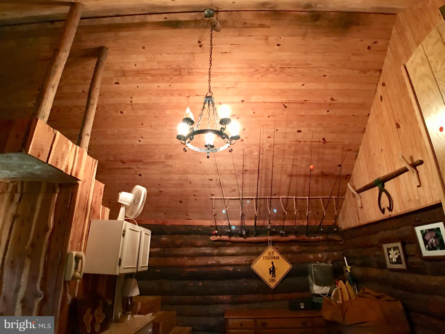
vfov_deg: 48.2
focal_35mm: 29
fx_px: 373
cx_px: 222
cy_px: 167
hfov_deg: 61.7
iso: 80
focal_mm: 4.15
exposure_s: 1/4
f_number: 2.2
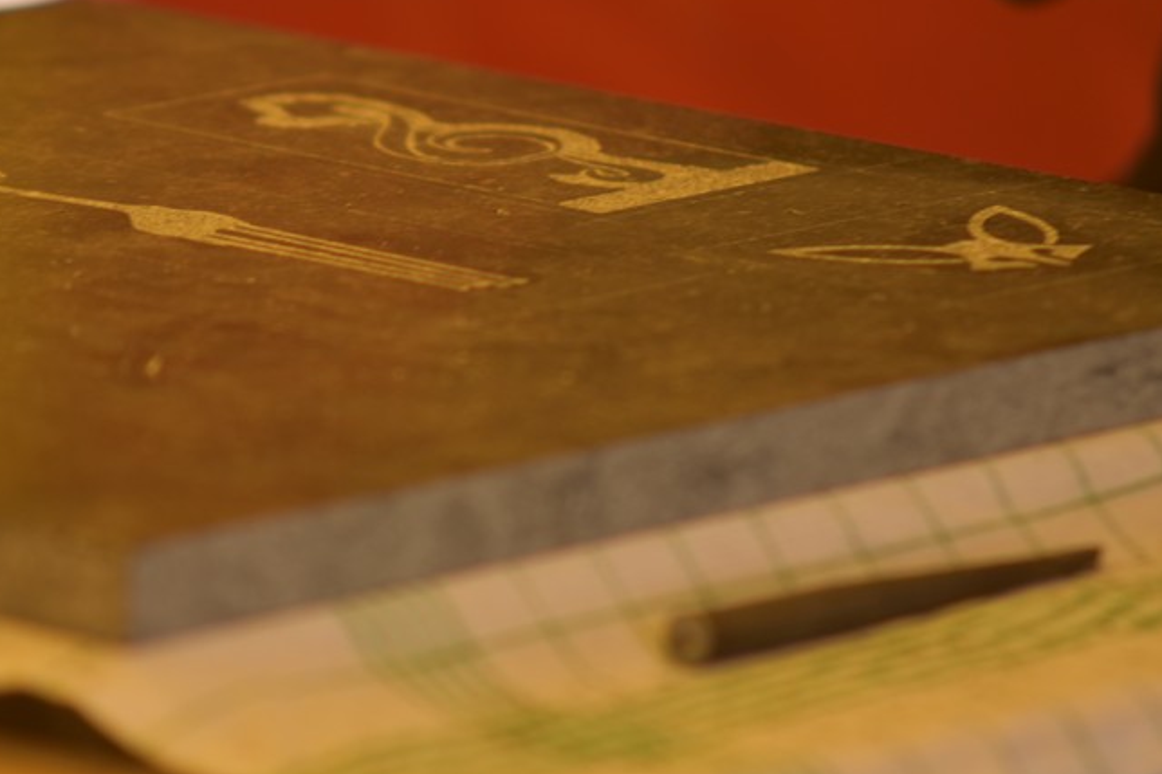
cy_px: 331
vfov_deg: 3.8
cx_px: 449
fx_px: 11552
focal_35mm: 358
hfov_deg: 5.8
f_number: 2.8
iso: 100
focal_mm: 150
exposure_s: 1/320
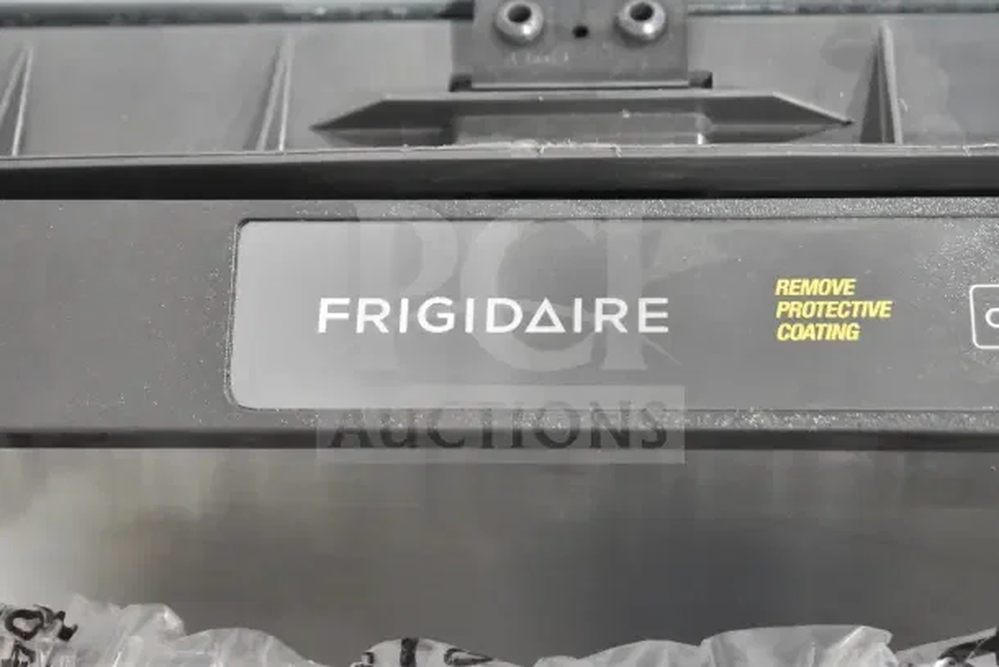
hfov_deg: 24.6
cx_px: 500
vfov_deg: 16.6
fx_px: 2290
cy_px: 334
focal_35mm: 82
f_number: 5.6
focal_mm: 55
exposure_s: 1/100
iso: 11400
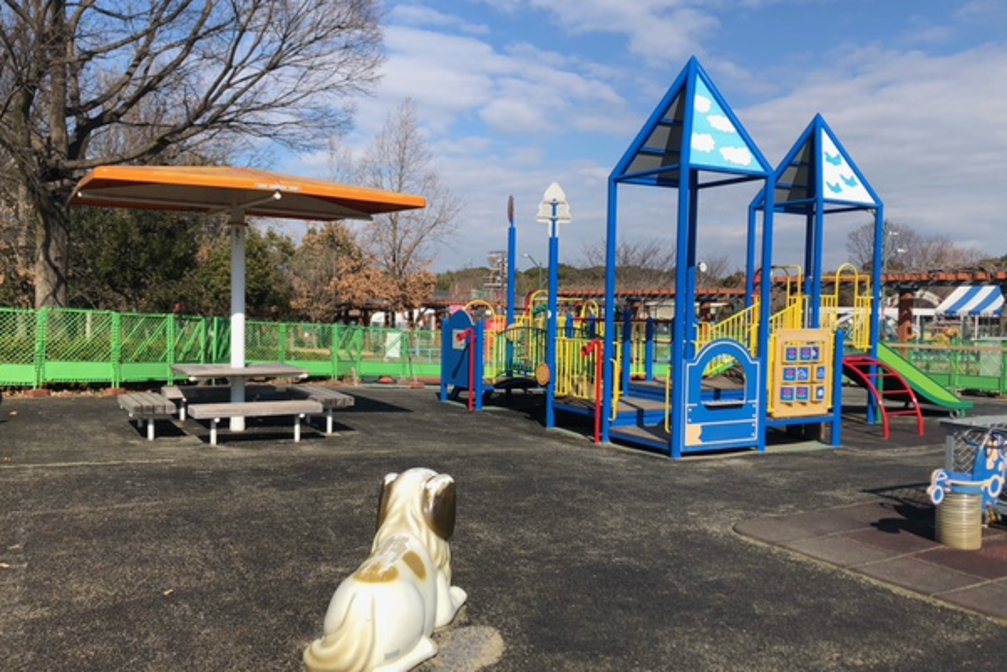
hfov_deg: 60.3
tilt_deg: -2.8
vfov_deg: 42.3
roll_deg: -1.0
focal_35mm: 31
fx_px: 867
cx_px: 509
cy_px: 357
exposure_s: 1/2288
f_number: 1.8
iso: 20
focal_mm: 3.99
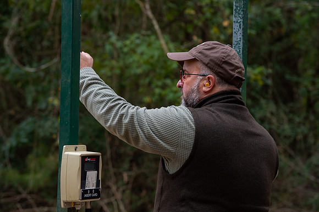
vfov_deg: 10.1
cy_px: 106
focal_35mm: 135
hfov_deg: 15.2
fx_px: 1196
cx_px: 160
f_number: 8
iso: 320
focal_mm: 135
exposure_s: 1/250
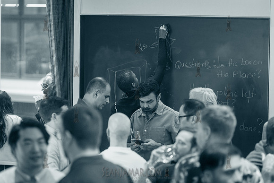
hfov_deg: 14.1
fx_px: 1109
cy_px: 92
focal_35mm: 146
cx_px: 137
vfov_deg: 9.4
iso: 6400
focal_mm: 145
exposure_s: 1/160
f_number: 3.5
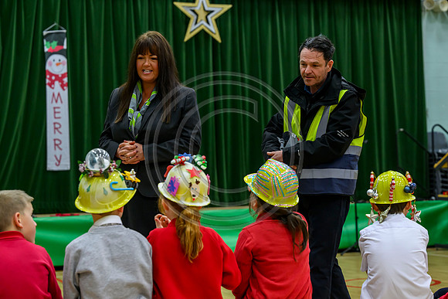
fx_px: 958
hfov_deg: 26.3
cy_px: 150
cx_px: 224
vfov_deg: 17.7
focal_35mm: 77
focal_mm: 77
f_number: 4
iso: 2500
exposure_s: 1/200
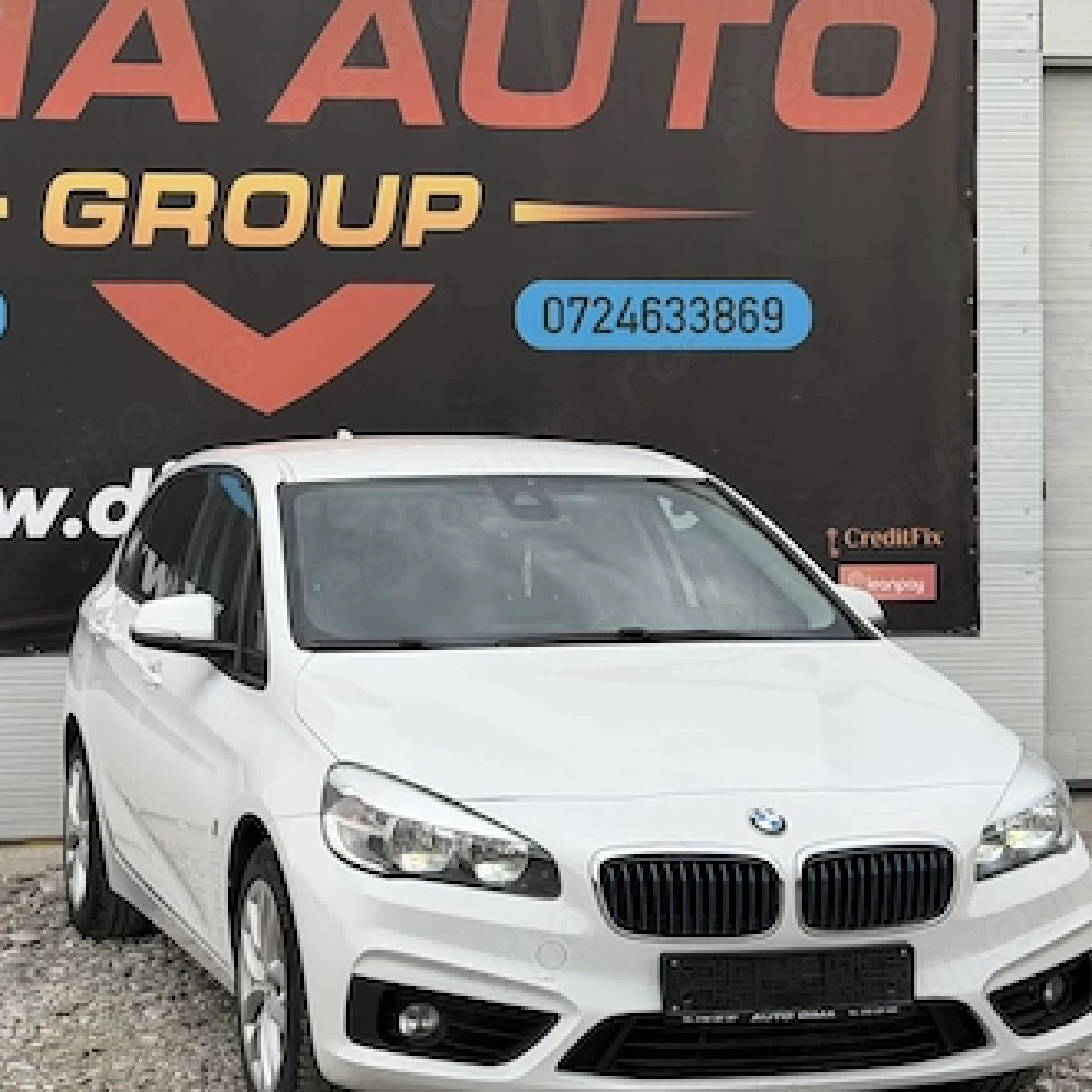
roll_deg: +0.6
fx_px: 2748
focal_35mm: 77
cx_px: 300
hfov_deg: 22.3
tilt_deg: -0.5
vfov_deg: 22.5
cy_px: 528
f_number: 1.78
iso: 64
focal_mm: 6.76
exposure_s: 1/1000
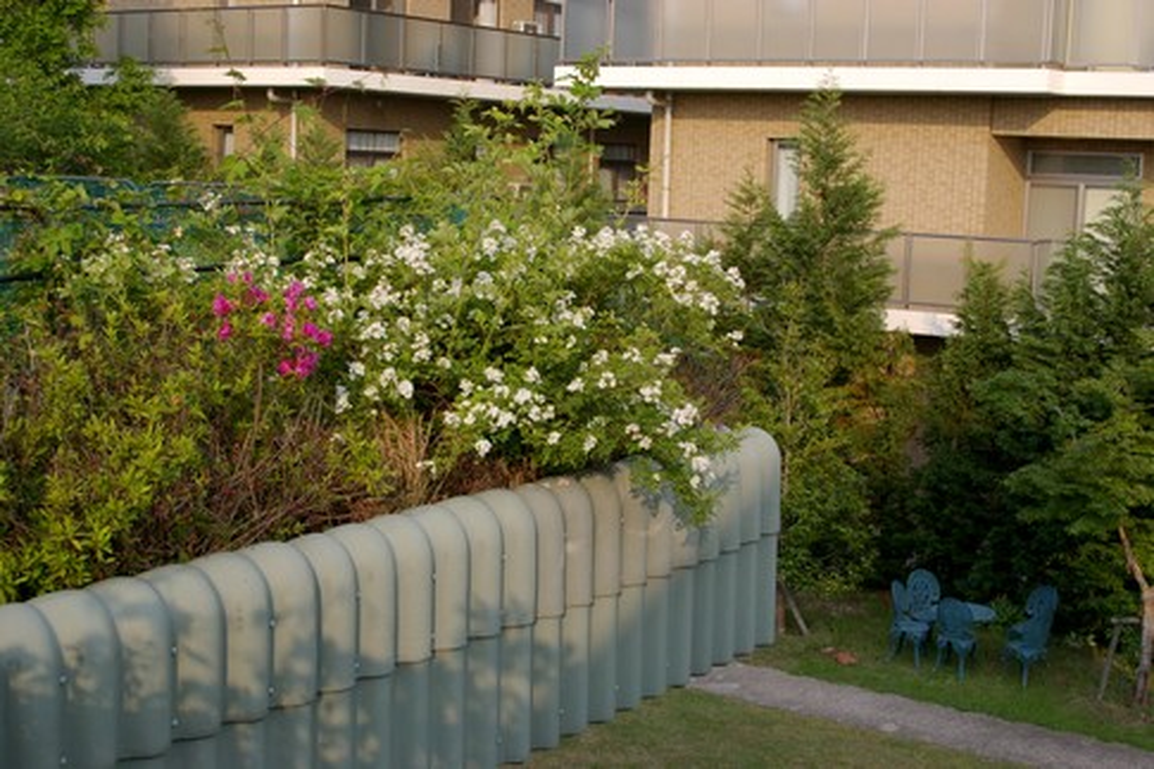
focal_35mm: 51
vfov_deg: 26.5
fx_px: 1634
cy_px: 384
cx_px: 577
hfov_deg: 38.9
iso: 200
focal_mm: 34
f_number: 8
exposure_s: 1/350
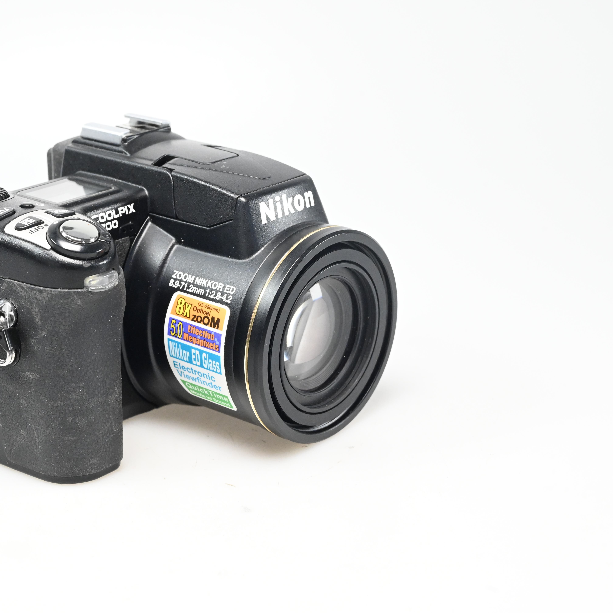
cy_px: 307
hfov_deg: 26.7
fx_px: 1282
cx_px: 197
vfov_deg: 26.9
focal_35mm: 64
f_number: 14
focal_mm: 50
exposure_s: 1/200
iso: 5000
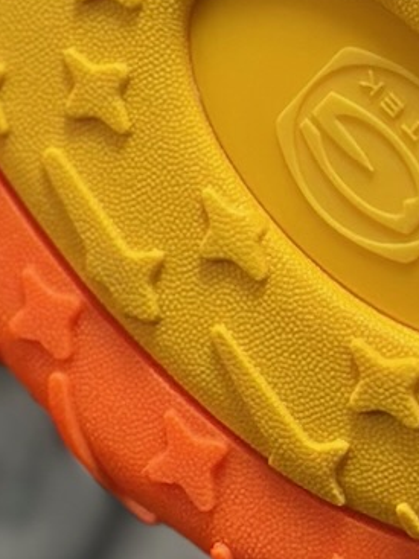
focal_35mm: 268
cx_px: -82
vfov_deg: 7.1
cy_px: -535
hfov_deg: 5.5
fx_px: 4328
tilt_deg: -57.2
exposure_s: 1/1073
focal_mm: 6.86
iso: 80
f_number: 1.78
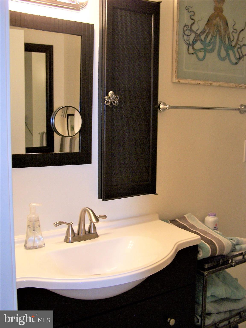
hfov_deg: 37.7
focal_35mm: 38
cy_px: 164
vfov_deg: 49.0
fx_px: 360
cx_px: 123
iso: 140
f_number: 2.8
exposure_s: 1/60
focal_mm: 6.3
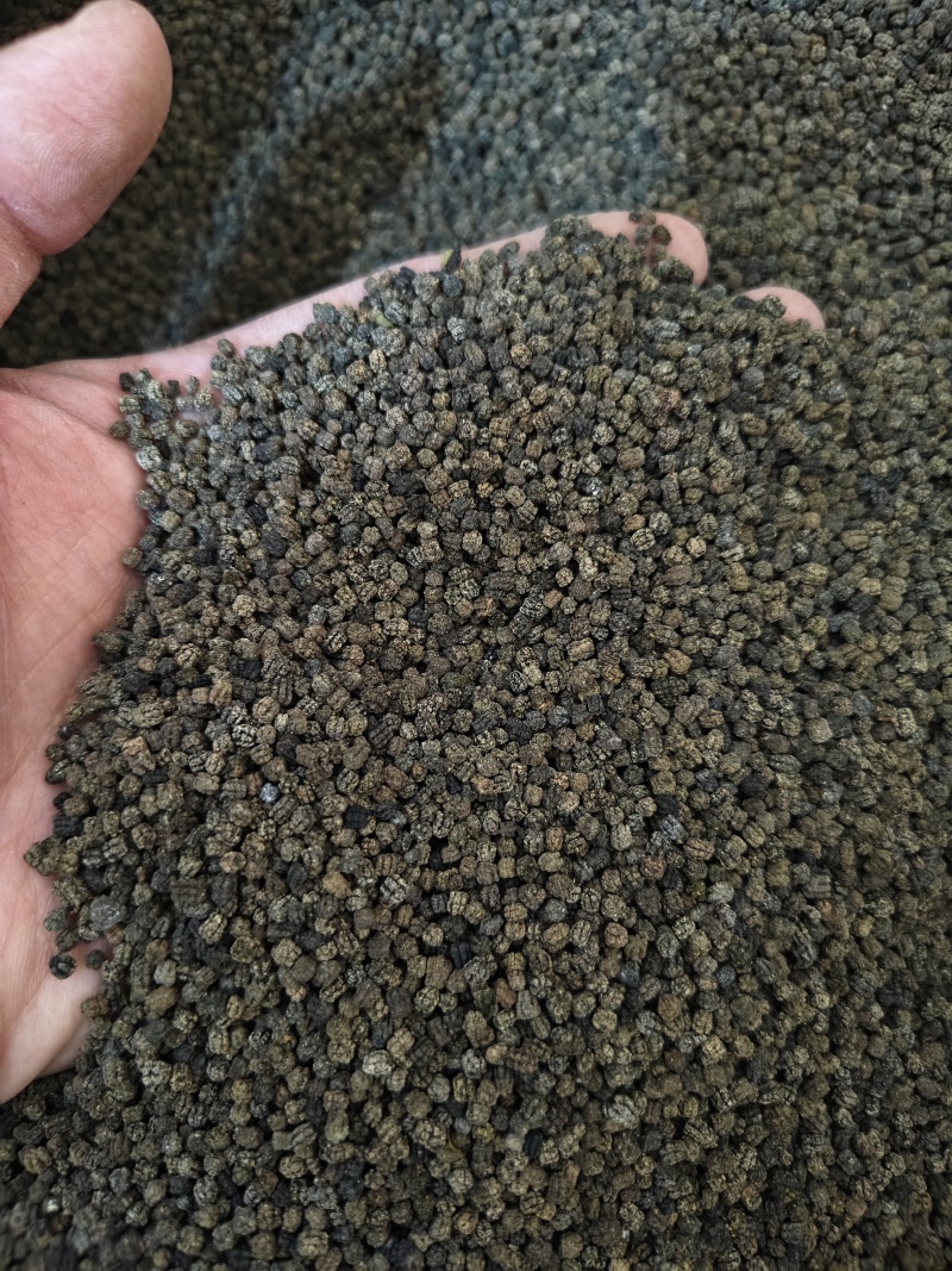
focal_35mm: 23
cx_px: 476
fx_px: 844
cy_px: 636
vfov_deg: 73.9
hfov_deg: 58.9
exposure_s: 1/33.3
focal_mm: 5.56
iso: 2311
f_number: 1.88
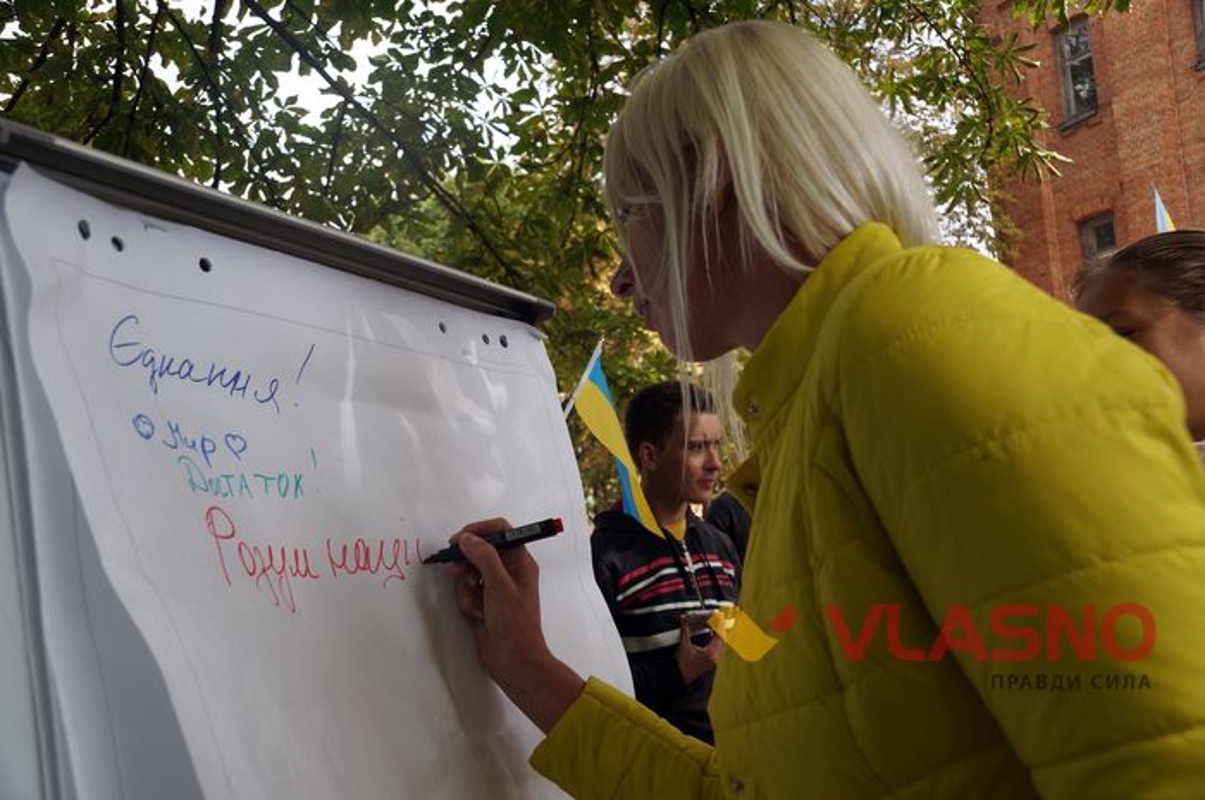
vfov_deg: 39.9
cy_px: 400
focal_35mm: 33
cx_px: 602
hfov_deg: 57.3
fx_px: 1103
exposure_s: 1/160
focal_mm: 22
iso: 100
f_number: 6.3
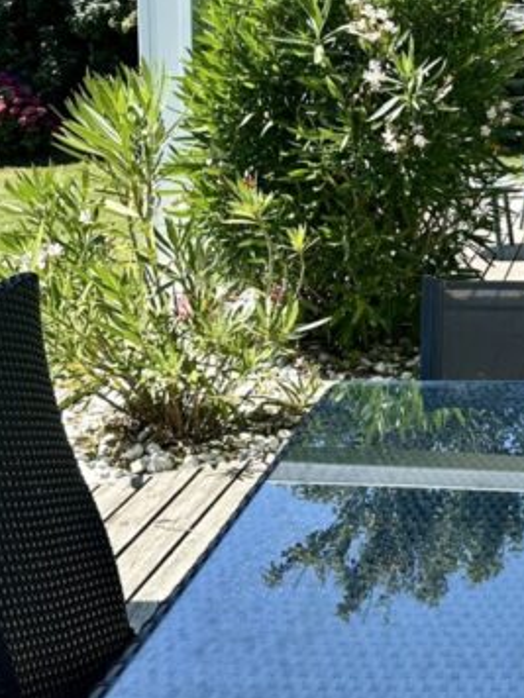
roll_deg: +0.2
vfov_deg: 27.4
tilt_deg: -2.6
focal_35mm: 69
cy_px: 112
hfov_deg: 20.5
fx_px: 1393
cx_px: 553
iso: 80
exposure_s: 1/2591
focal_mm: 6.86
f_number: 1.78
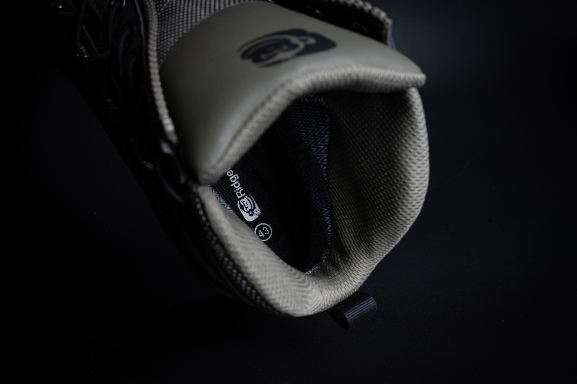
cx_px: 288
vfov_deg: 37.9
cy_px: 192
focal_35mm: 35
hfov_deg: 54.4
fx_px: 561
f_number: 11
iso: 250
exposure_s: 1/8
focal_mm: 35
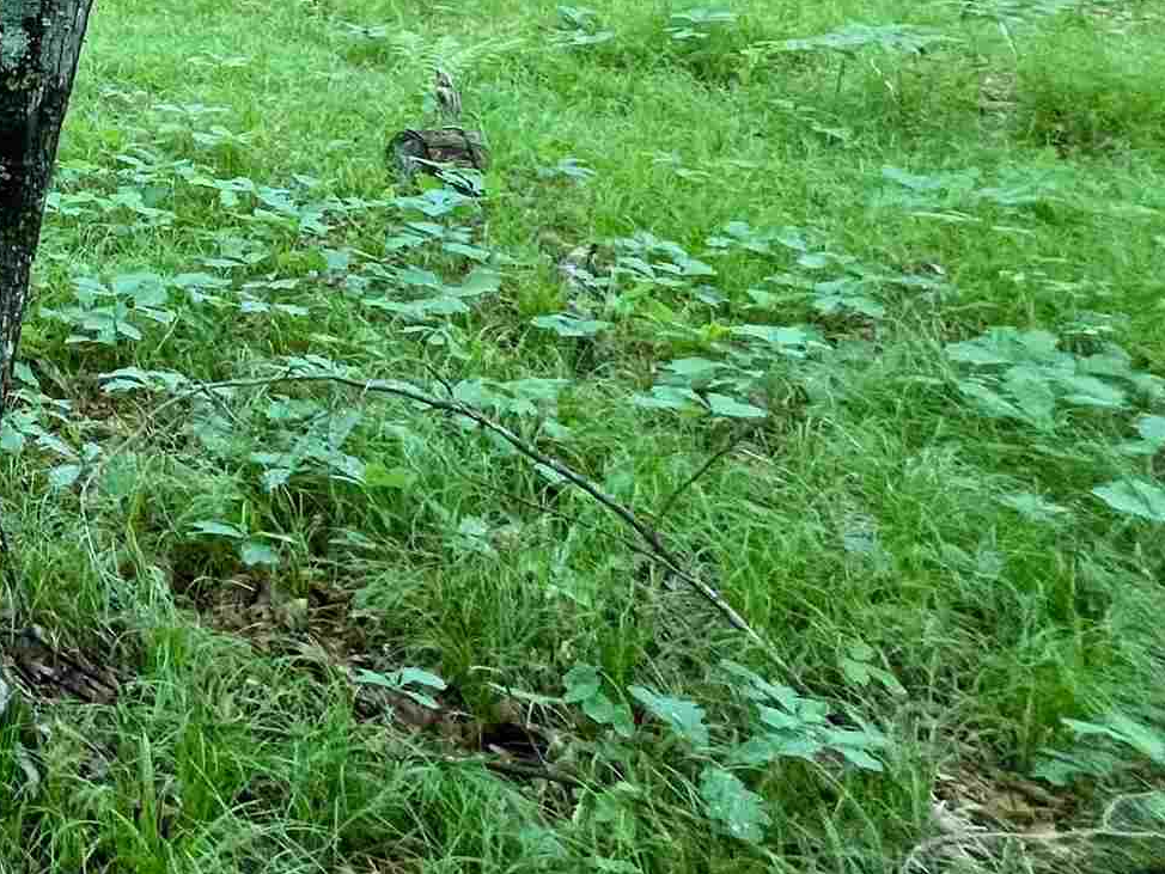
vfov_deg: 28.9
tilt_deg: -2.7
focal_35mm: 41
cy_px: -252
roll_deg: +1.3
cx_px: -591
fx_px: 1380
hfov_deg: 28.7
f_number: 1.8
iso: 125
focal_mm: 1.57
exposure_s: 1/99
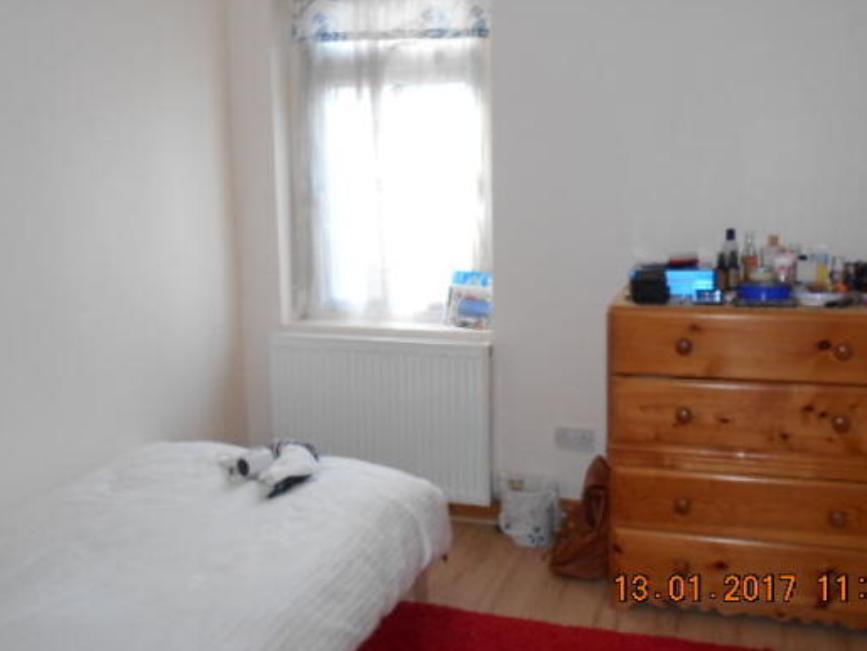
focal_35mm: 34
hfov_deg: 53.9
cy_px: 299
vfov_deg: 41.8
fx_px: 852
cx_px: 473
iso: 200
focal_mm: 5.1
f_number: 3.4
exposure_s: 1/25
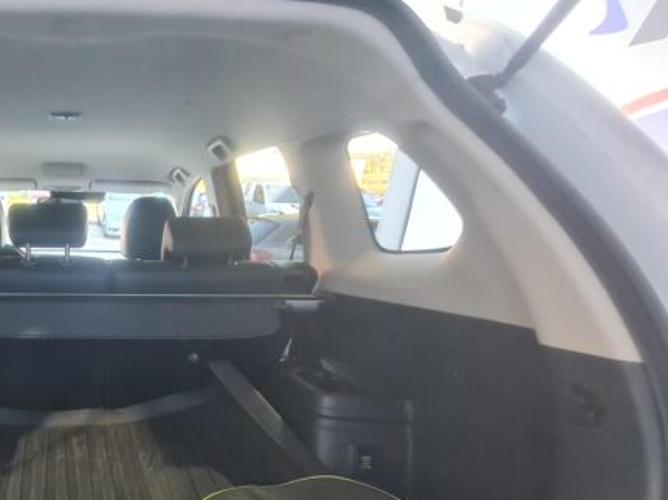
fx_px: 463
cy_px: 400
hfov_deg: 61.1
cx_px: 73
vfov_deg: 53.1
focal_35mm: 24
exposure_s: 1/50
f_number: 2.2
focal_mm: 2.2
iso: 400
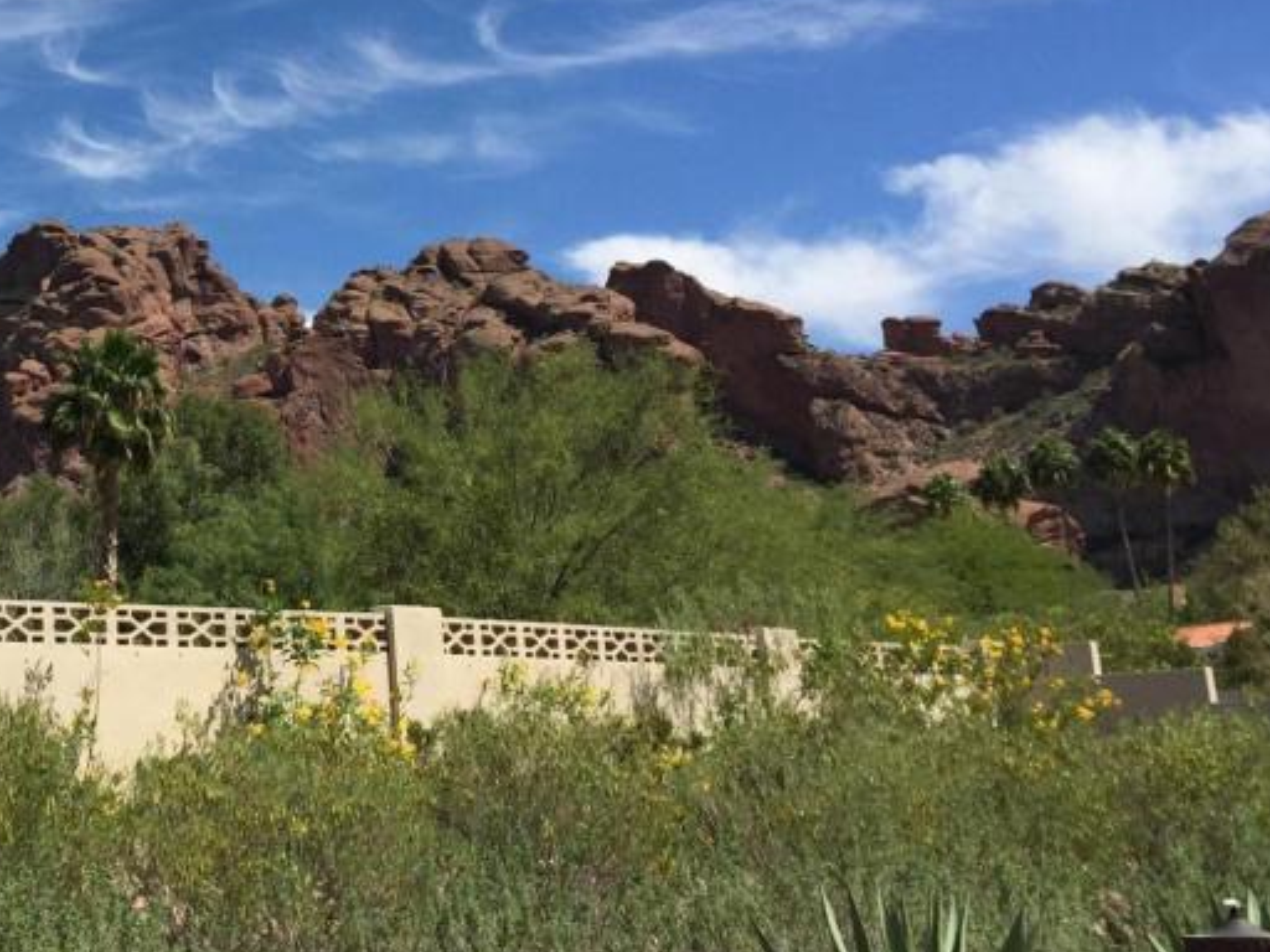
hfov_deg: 31.4
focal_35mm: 58
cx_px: 79
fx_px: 2128
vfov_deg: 24.6
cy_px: 131
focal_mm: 4.15
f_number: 2.2
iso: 32
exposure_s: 1/2825
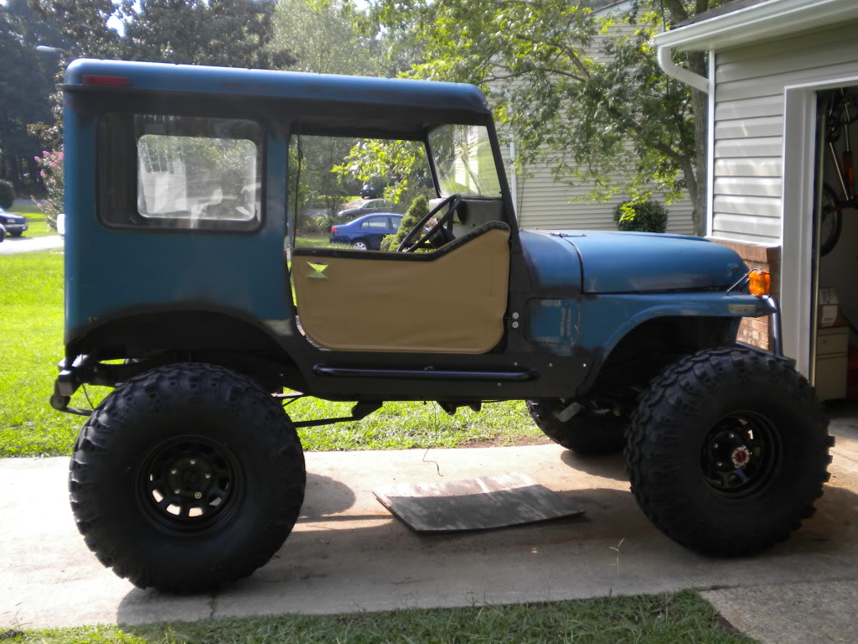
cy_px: 322
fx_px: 1016
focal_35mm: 41
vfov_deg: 35.1
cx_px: 429
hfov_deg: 45.8
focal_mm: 7.4
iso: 80
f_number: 3.5
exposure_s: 1/216
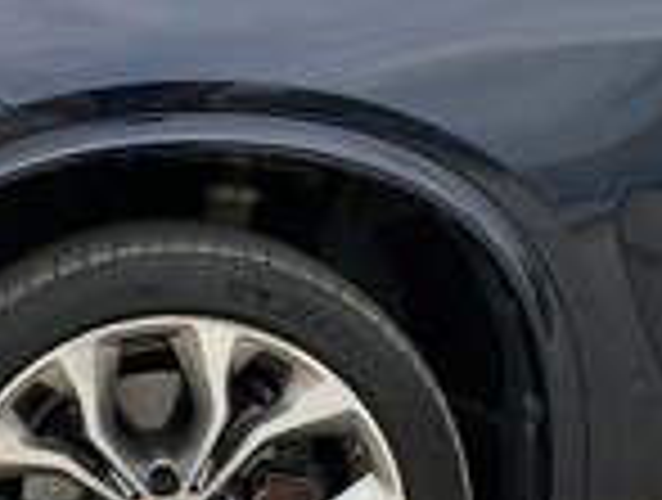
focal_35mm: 76
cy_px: 342
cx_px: 18
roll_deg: -2.1
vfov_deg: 19.4
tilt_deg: -10.8
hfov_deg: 24.6
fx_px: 1457
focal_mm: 3
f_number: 1.8
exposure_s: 1/1848
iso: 25
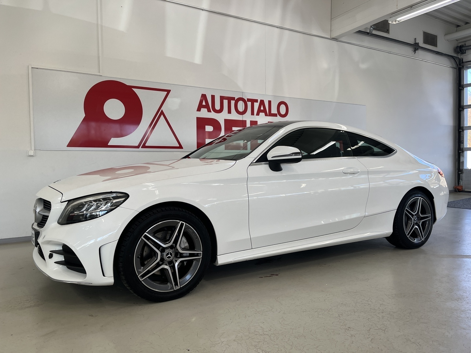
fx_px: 354
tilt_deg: -2.5
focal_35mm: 26
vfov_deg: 53.1
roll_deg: +0.5
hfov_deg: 67.3
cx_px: 236
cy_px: 176
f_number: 1.6
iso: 40
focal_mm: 5.1
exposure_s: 1/188
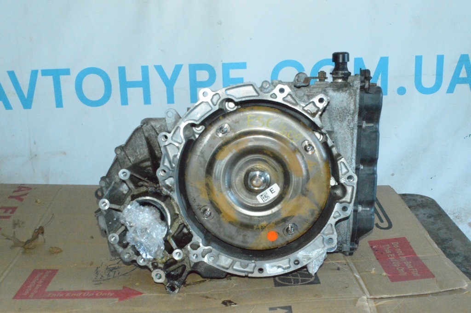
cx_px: 236
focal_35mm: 45
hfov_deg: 43.6
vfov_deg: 29.8
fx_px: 588
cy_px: 156
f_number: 16
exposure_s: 1/100
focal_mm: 30
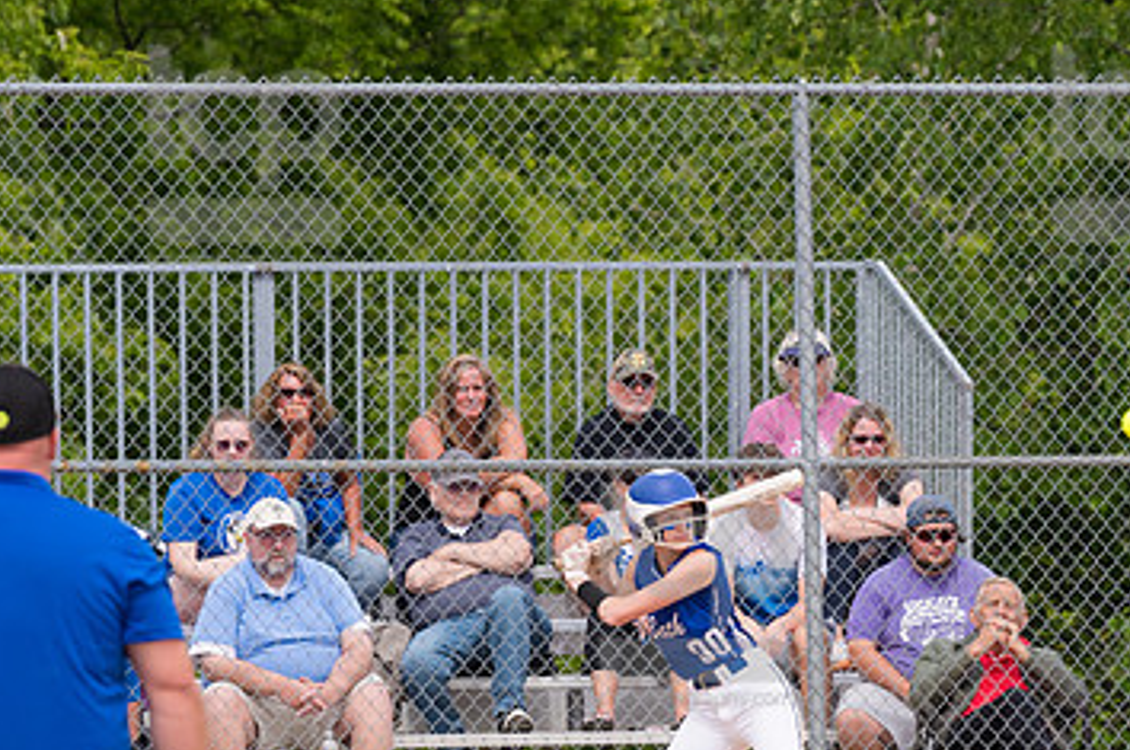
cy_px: 597
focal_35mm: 492
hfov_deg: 4.2
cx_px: 696
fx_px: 15422
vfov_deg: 2.8
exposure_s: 1/1600
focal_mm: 200
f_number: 5.6
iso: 320
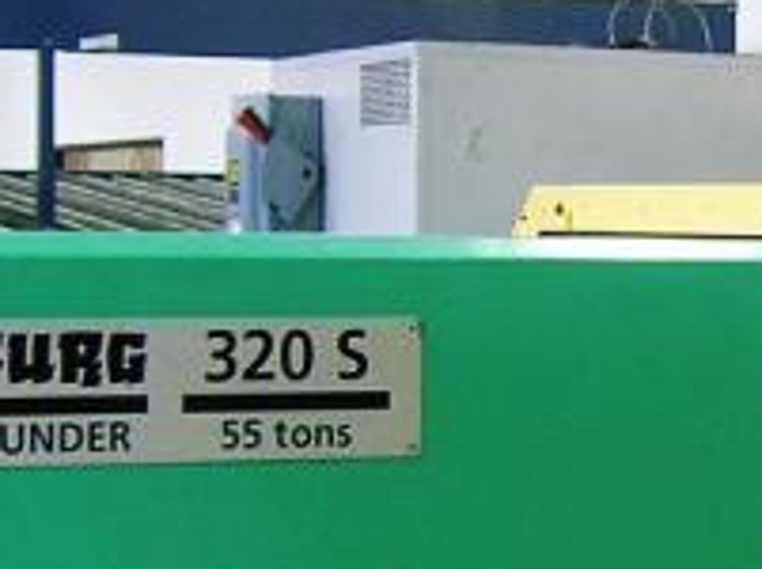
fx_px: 2857
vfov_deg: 11.3
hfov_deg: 14.8
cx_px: 876
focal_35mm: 130
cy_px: 472
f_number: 2.9
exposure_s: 1/7.2
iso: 50
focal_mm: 5.7
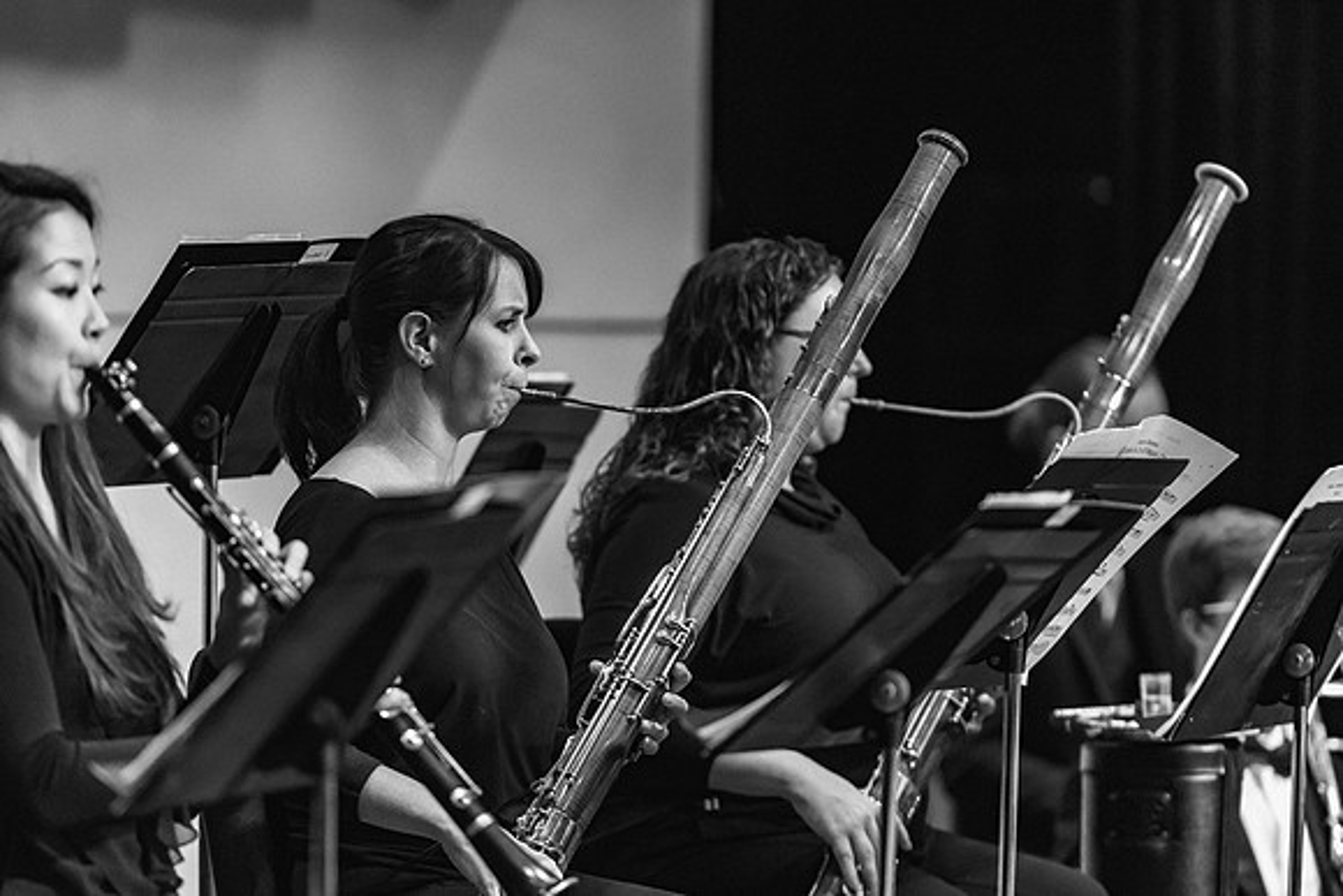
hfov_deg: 7.4
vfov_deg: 4.9
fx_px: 10448
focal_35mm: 280
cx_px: 672
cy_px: 448
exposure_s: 1/250
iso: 5000
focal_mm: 280
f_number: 4
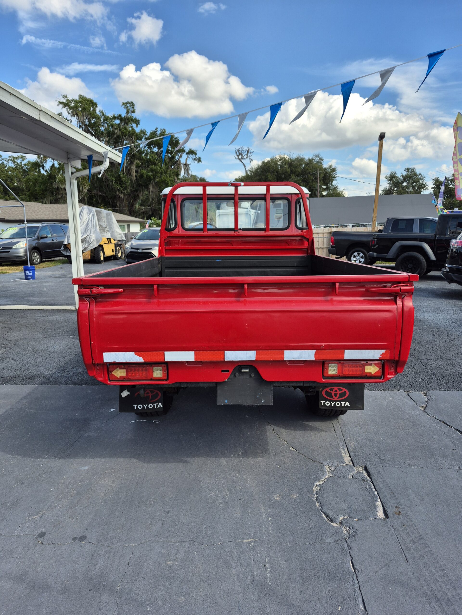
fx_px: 409
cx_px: 231
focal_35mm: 23
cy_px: 308
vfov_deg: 73.9
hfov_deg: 58.9
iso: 25
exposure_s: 1/1156
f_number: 1.8
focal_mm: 5.4
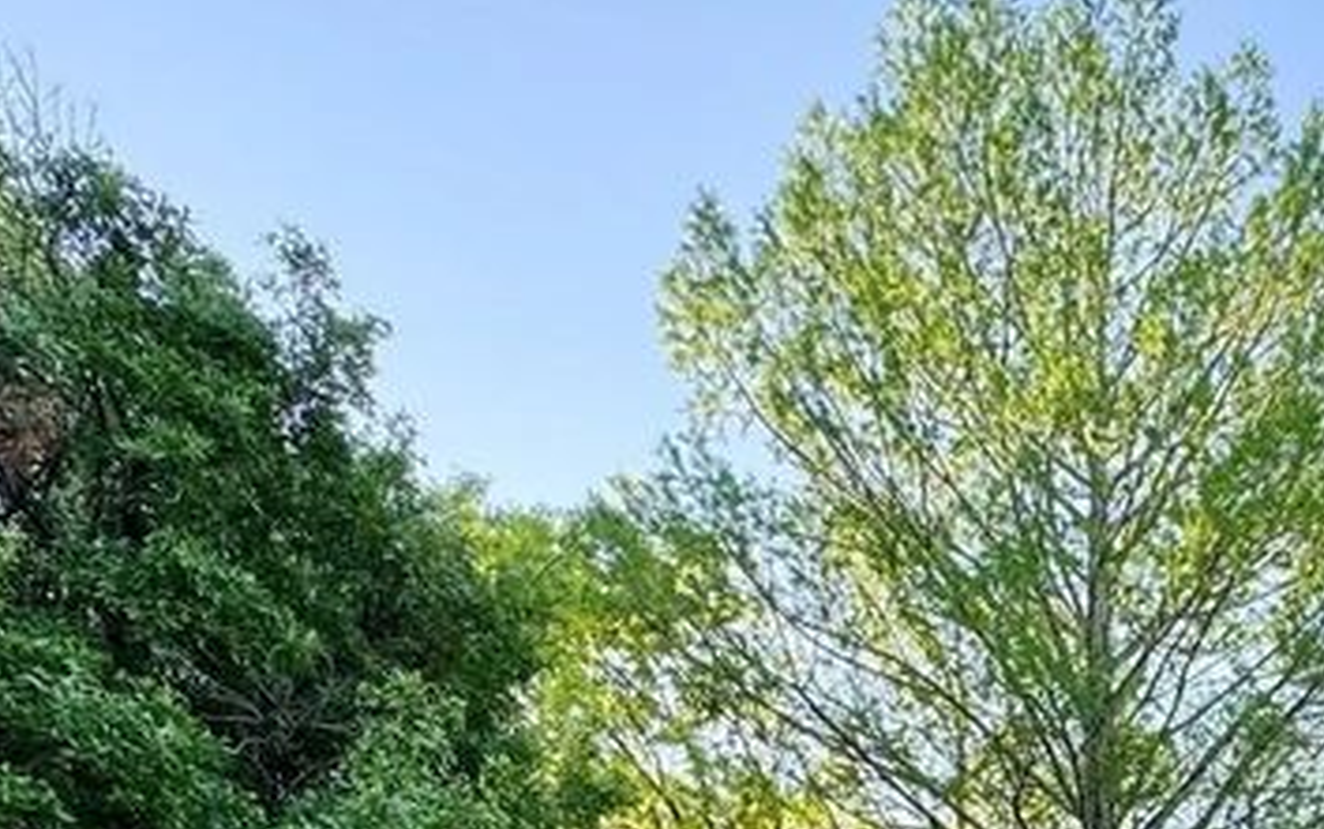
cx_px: 1362
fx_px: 1552
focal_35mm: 43
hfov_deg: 39.9
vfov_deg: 22.2
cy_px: 1373
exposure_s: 1/160
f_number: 2.2
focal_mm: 2.22
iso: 40
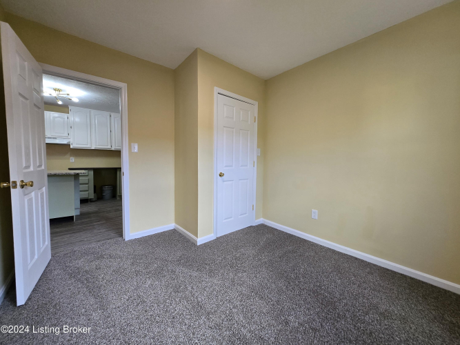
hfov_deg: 106.2
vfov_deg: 89.9
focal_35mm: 13
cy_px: 172
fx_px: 173
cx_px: 230
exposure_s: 1/60
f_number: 2.2
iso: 125
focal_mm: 1.7
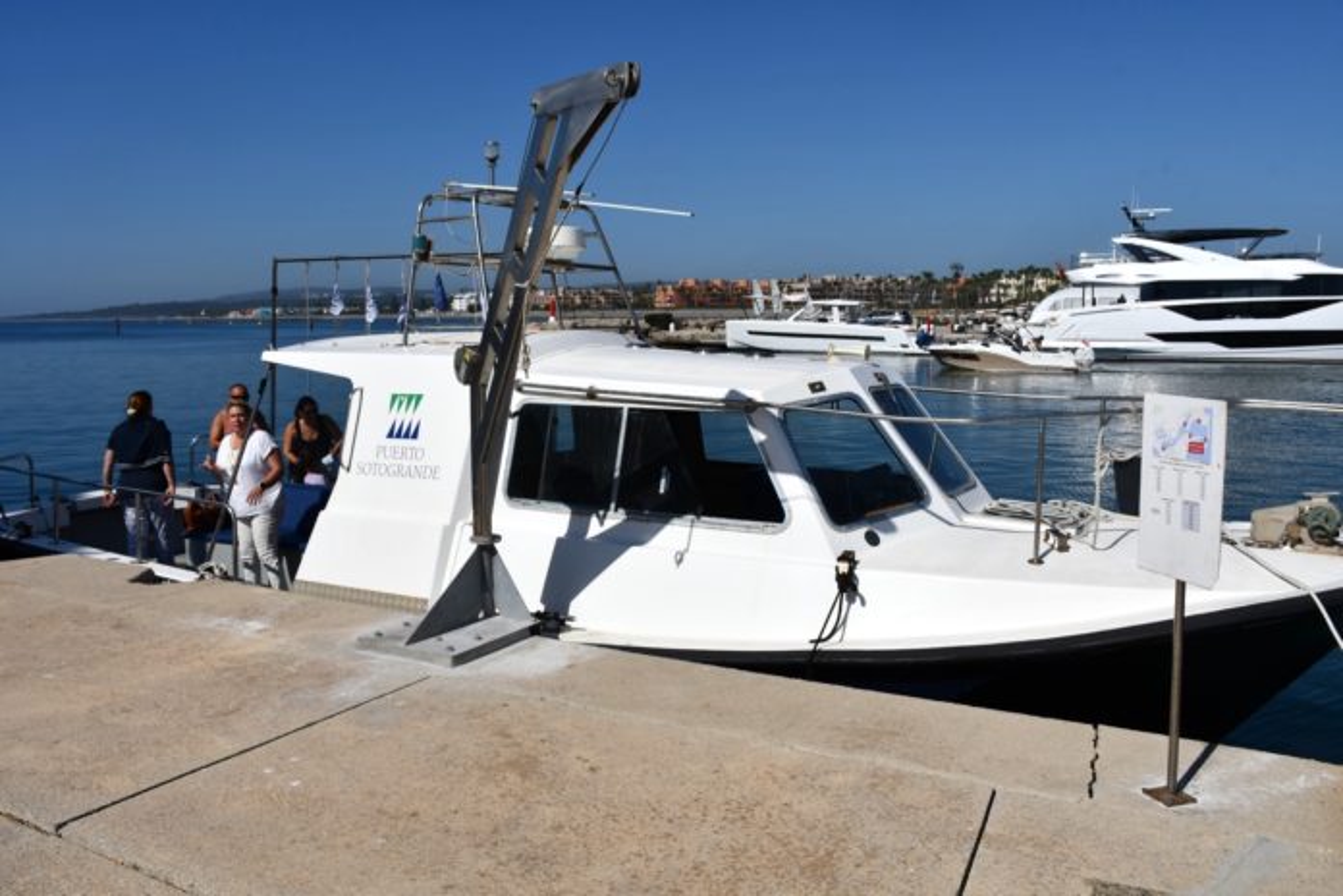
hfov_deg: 61.9
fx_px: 1119
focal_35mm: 30
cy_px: 448
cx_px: 672
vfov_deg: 43.6
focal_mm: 20
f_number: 11
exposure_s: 1/500
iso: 100
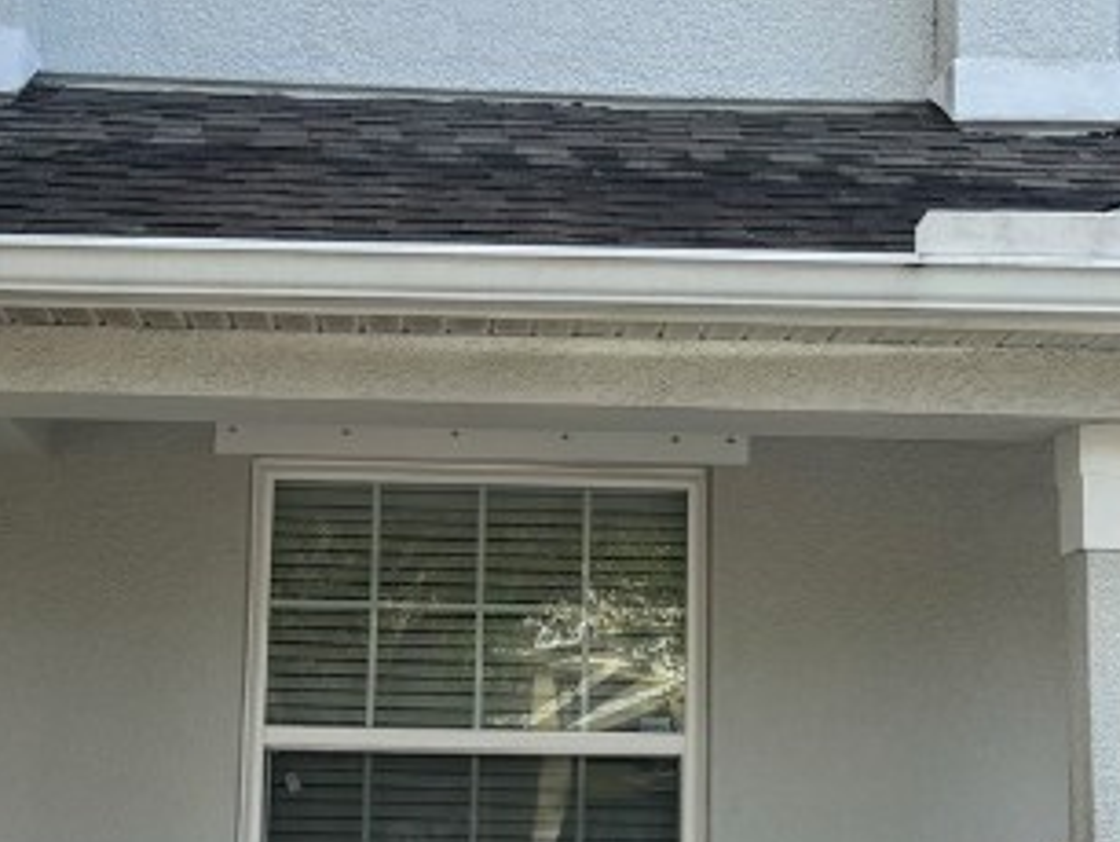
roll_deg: -1.8
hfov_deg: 22.5
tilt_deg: +7.4
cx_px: 597
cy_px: 337
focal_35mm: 87
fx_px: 2817
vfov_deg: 17.0
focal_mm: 5.96
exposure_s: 1/858
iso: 50
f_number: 1.6
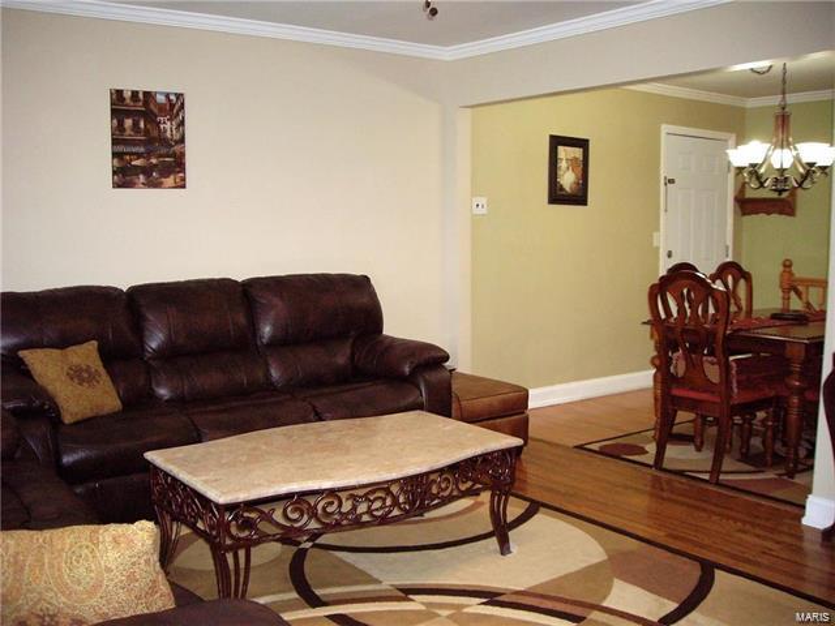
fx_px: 917
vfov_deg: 37.7
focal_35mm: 38
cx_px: 418
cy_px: 313
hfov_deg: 49.0
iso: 200
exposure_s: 1/40
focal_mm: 6.2
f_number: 2.7
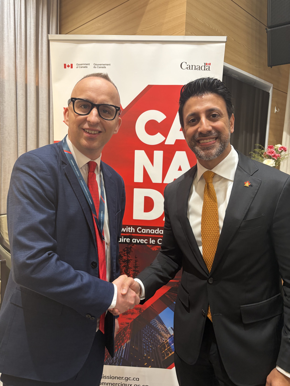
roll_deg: -2.1
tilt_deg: -7.4
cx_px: 145
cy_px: 193
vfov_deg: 67.3
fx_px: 290
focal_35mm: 26
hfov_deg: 53.1
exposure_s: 1/63
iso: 125
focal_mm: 5.96
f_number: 1.6
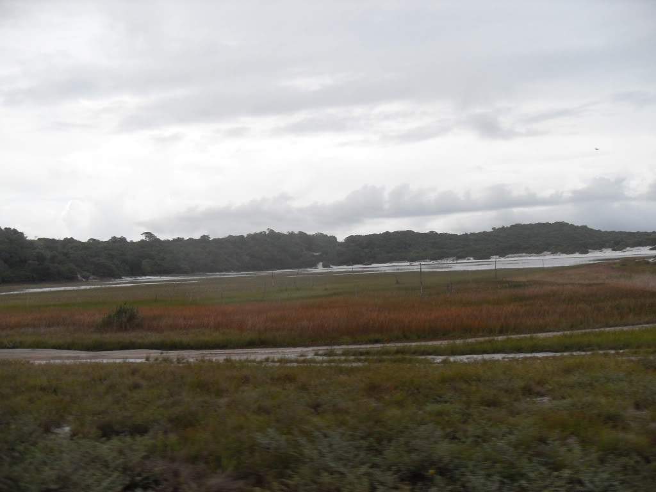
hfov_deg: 54.0
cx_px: 328
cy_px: 246
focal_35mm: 34
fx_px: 644
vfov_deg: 41.8
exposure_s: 1/180
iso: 80
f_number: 7
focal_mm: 6.3
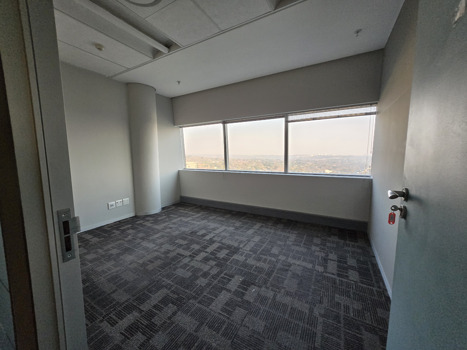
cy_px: 175
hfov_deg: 106.2
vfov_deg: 89.9
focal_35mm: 13
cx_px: 234
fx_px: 175
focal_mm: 1.7
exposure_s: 1/100
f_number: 2.2
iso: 250
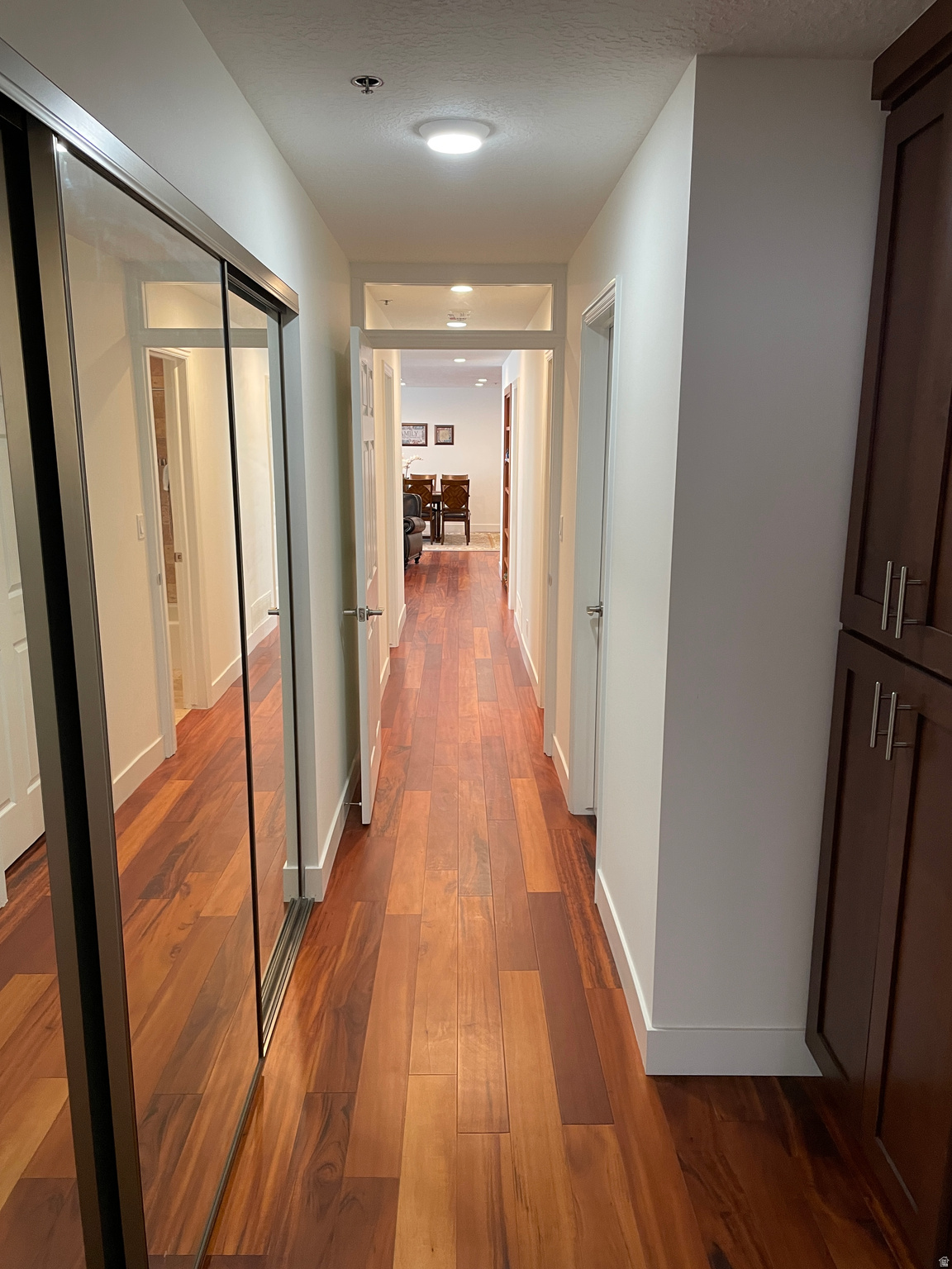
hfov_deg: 53.1
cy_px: 634
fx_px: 953
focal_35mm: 26
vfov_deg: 67.3
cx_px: 476
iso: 125
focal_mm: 4.2
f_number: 1.6
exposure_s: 1/60
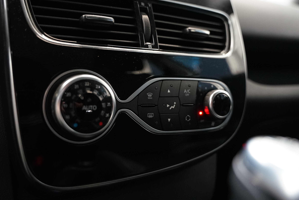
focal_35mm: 38
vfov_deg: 35.2
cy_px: 99
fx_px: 314
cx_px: 144
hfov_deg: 50.8
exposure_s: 1/60
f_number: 2.8
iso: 3200
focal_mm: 30.7
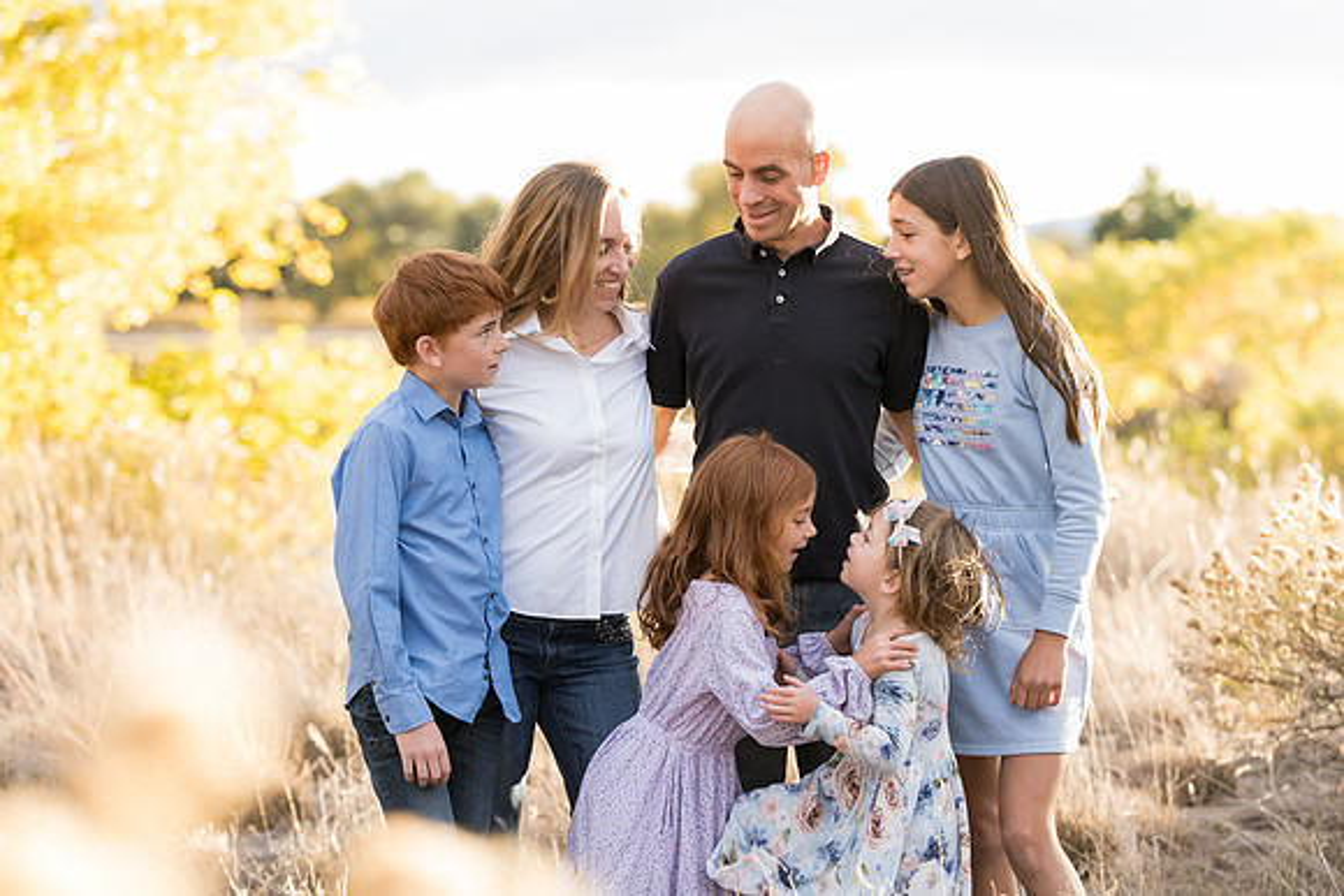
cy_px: 448
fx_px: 4145
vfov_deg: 12.3
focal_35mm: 111
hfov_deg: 18.4
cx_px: 672
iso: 1000
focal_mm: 111
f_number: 3.5
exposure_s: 1/320
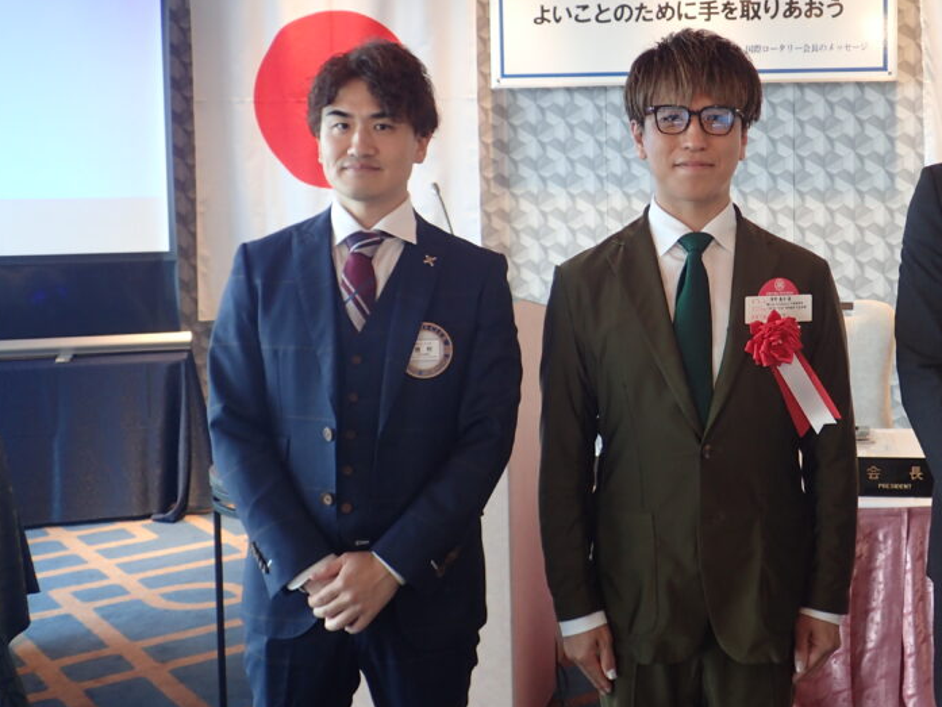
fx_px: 1279
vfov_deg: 30.8
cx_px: 661
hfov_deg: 39.7
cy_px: 266
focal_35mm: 47
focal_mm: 5.87
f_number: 2.4
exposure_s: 1/60
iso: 125
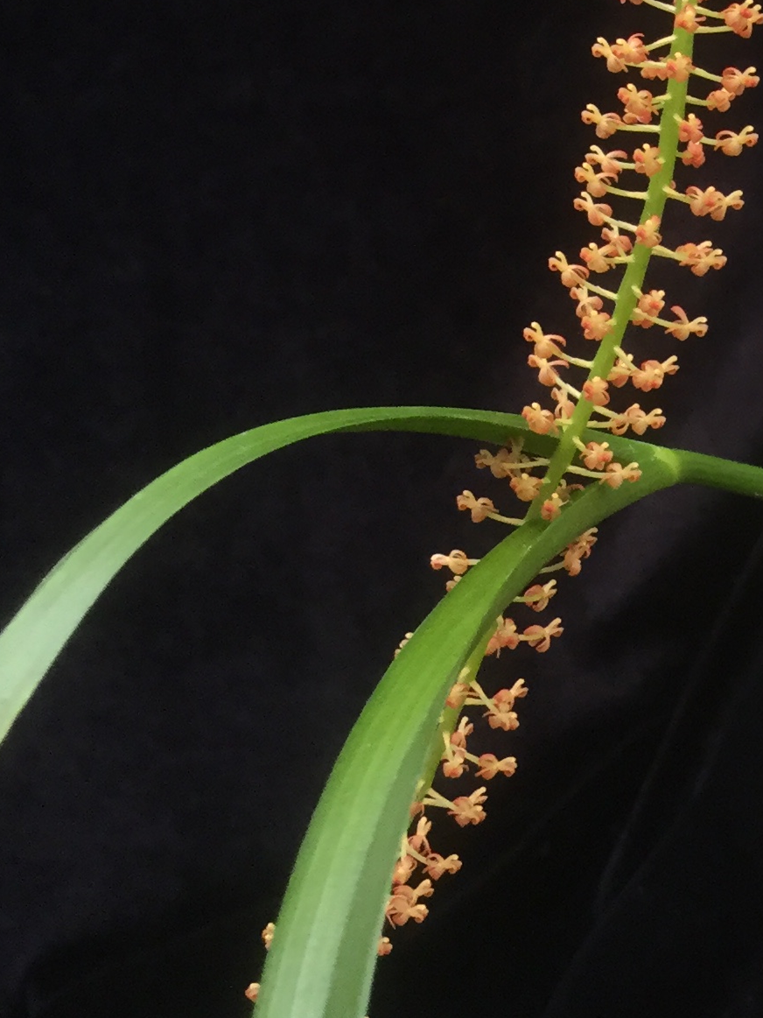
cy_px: 18
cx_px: 1032
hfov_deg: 16.0
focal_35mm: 87
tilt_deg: -15.6
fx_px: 2557
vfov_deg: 21.8
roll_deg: -1.7
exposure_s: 1/33
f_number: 2.4
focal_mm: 3.3
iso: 100
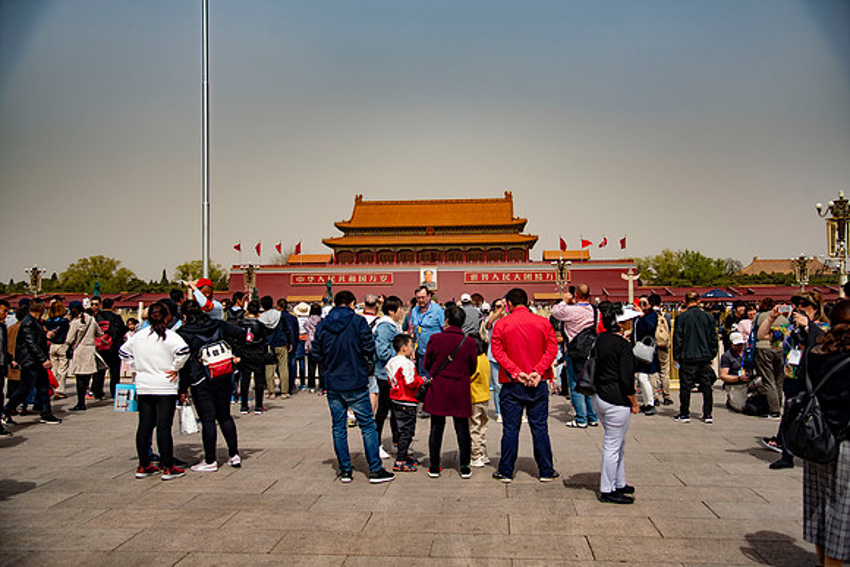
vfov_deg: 38.9
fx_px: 803
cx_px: 425
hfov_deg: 55.8
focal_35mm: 34
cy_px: 284
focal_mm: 34
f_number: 4
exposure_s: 1/1250
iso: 100
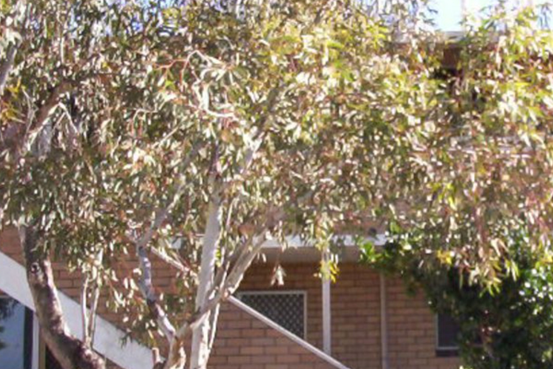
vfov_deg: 16.9
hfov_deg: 24.2
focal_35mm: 81
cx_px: 526
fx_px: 1244
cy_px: 153
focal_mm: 6
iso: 100
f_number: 4.5
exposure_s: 1/175
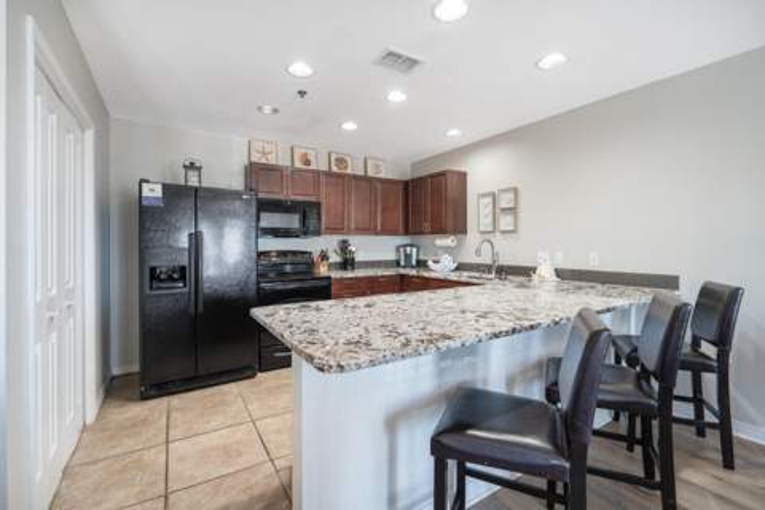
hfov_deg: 96.7
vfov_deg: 73.7
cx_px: 382
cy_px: 255
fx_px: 340
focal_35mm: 16
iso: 640
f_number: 4
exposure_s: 1/30
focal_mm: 16
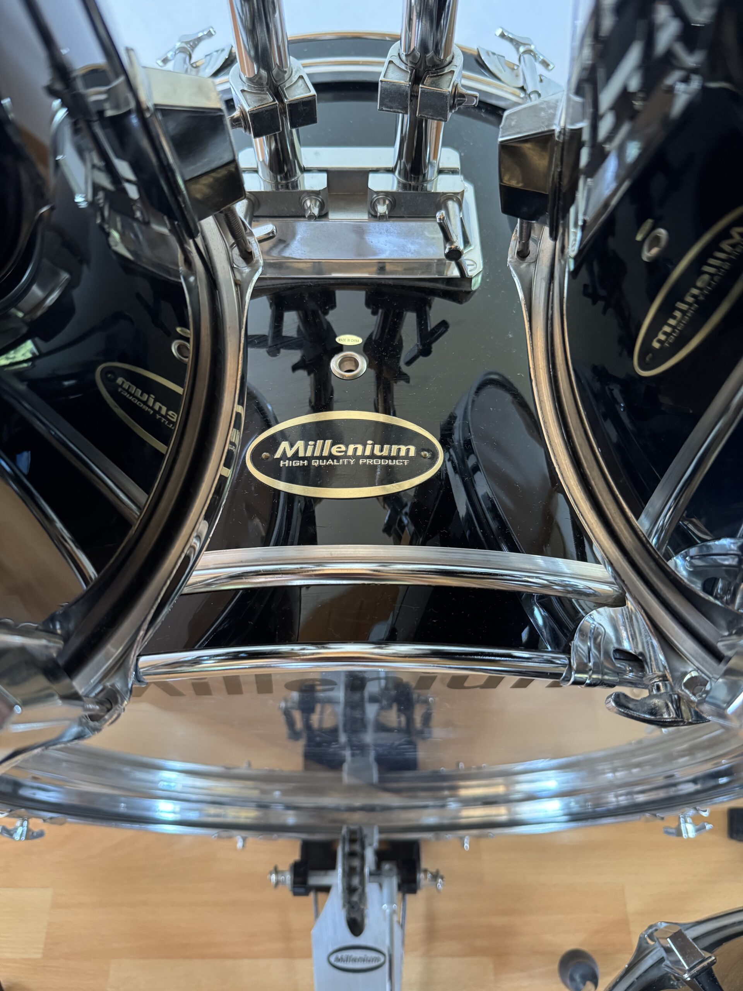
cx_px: 372
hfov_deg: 56.8
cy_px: 496
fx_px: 687
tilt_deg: -60.2
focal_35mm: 24
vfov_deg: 71.6
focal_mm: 6.76
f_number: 1.78
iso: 800
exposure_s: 1/54
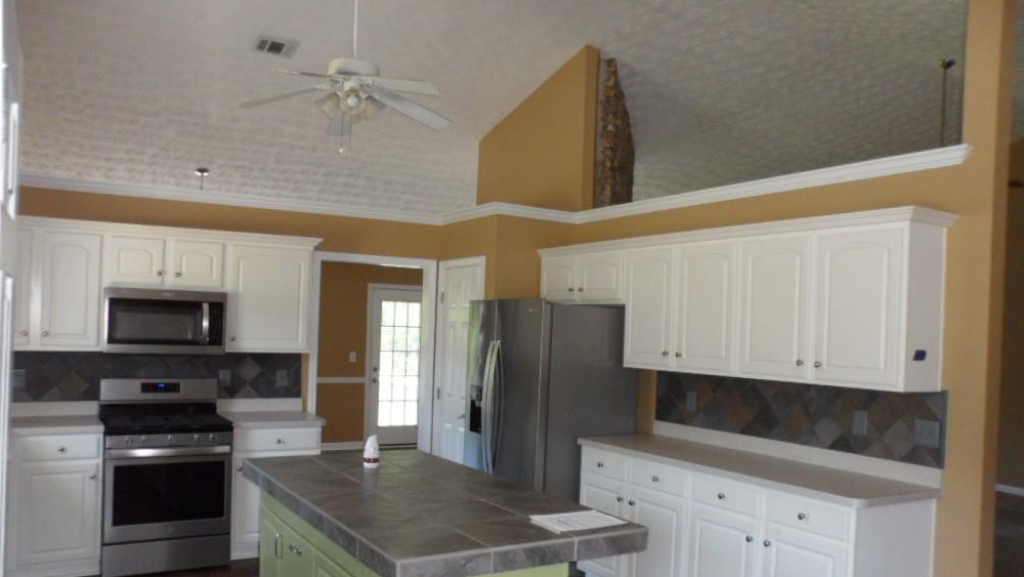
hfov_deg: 66.1
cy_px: 342
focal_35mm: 29
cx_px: 507
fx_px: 788
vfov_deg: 40.1
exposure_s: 1/45
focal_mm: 4.9
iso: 200
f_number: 3.3
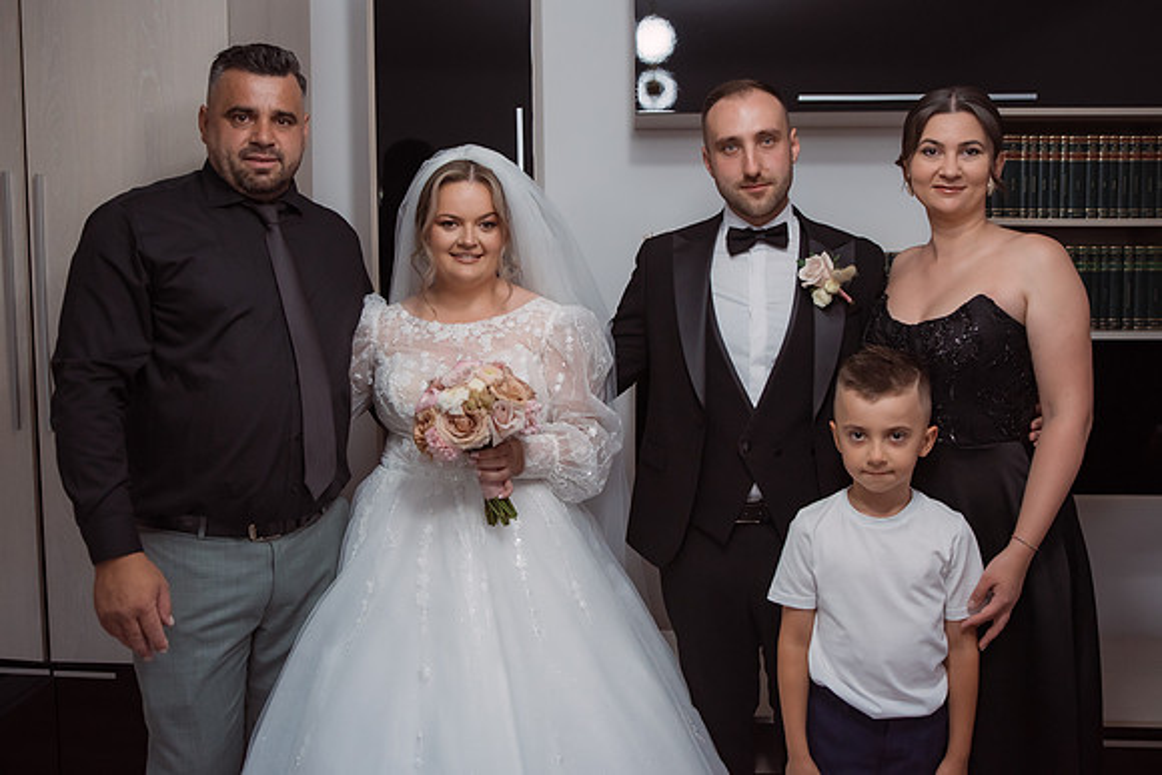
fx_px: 1079
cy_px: 343
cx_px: 590
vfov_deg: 39.5
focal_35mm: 33
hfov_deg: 56.6
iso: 1600
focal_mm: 29
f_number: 2.8
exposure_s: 1/200
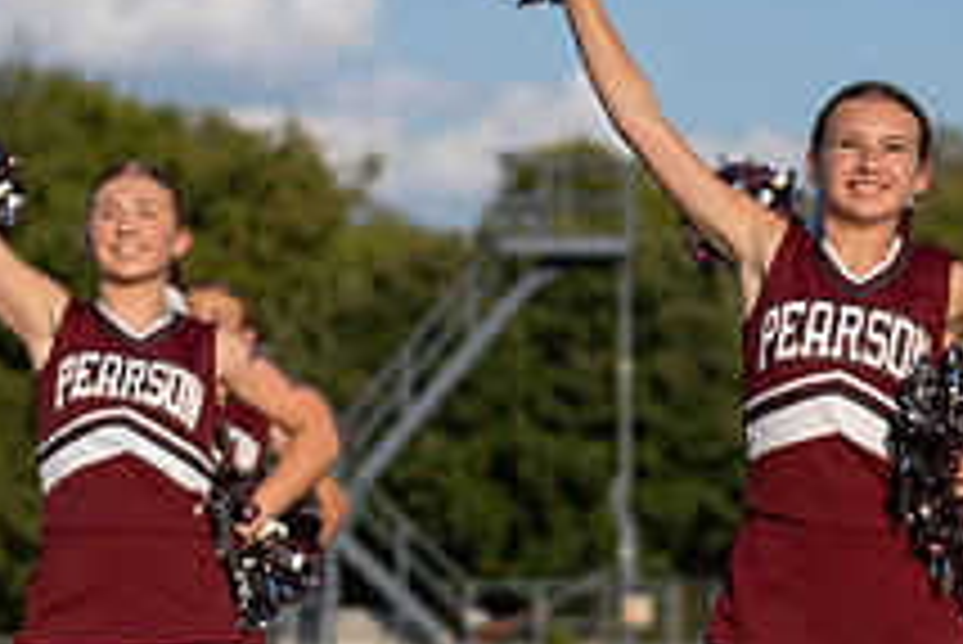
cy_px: 556
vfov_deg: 7.2
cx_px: 814
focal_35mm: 190
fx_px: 5086
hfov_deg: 10.8
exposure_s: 1/2000
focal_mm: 70
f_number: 2.8
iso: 100
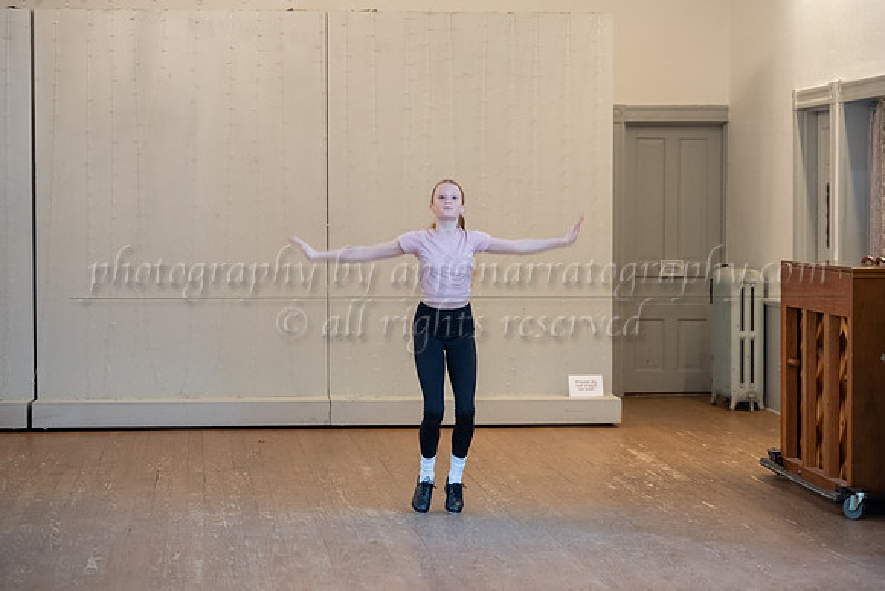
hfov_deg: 21.7
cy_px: 289
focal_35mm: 94
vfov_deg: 14.5
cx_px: 462
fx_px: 2314
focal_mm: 75
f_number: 2.8
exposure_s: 1/200
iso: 1600
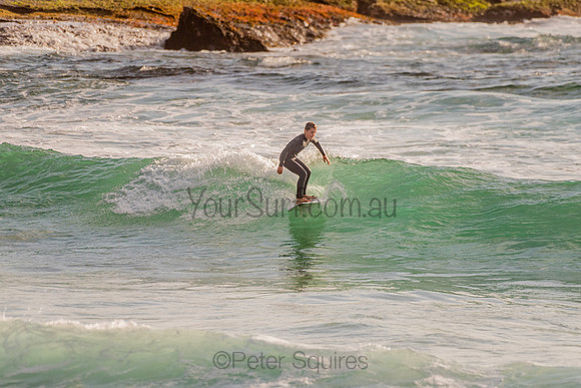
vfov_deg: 2.2
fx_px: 9893
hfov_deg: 3.4
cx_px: 283
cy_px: 188
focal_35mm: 613
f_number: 5.6
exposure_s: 1/2000
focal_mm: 500
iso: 200
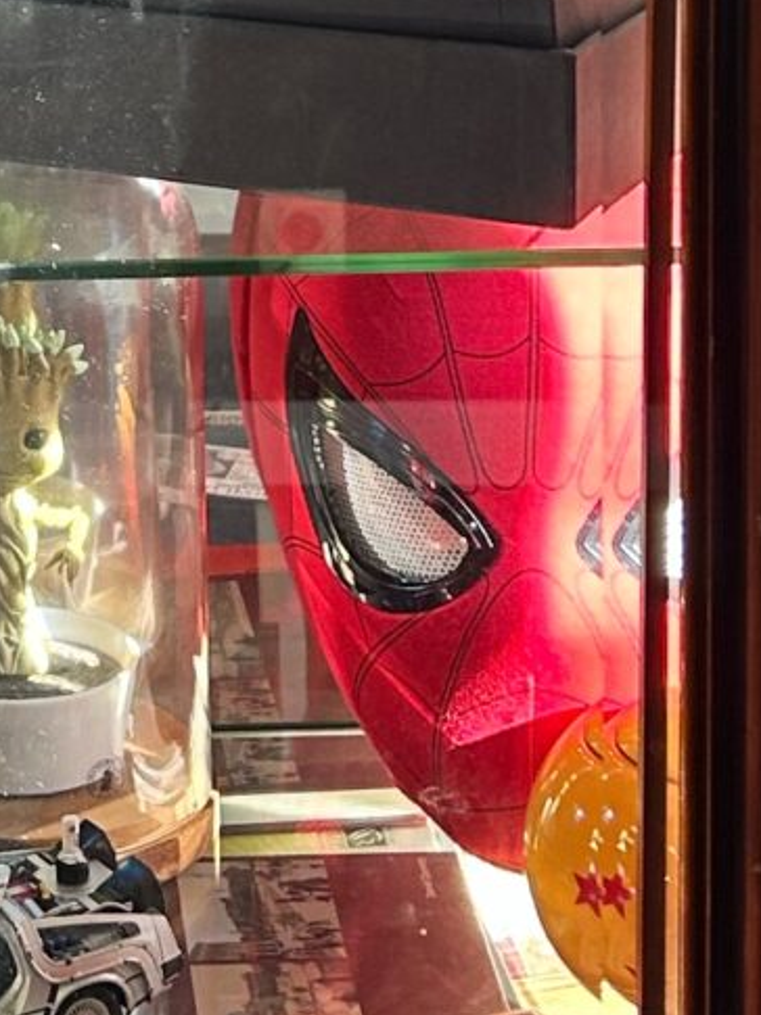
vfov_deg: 14.0
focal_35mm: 137
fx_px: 4019
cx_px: -176
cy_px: -215
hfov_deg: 10.6
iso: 64
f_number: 1.5
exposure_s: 1/121
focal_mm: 5.7
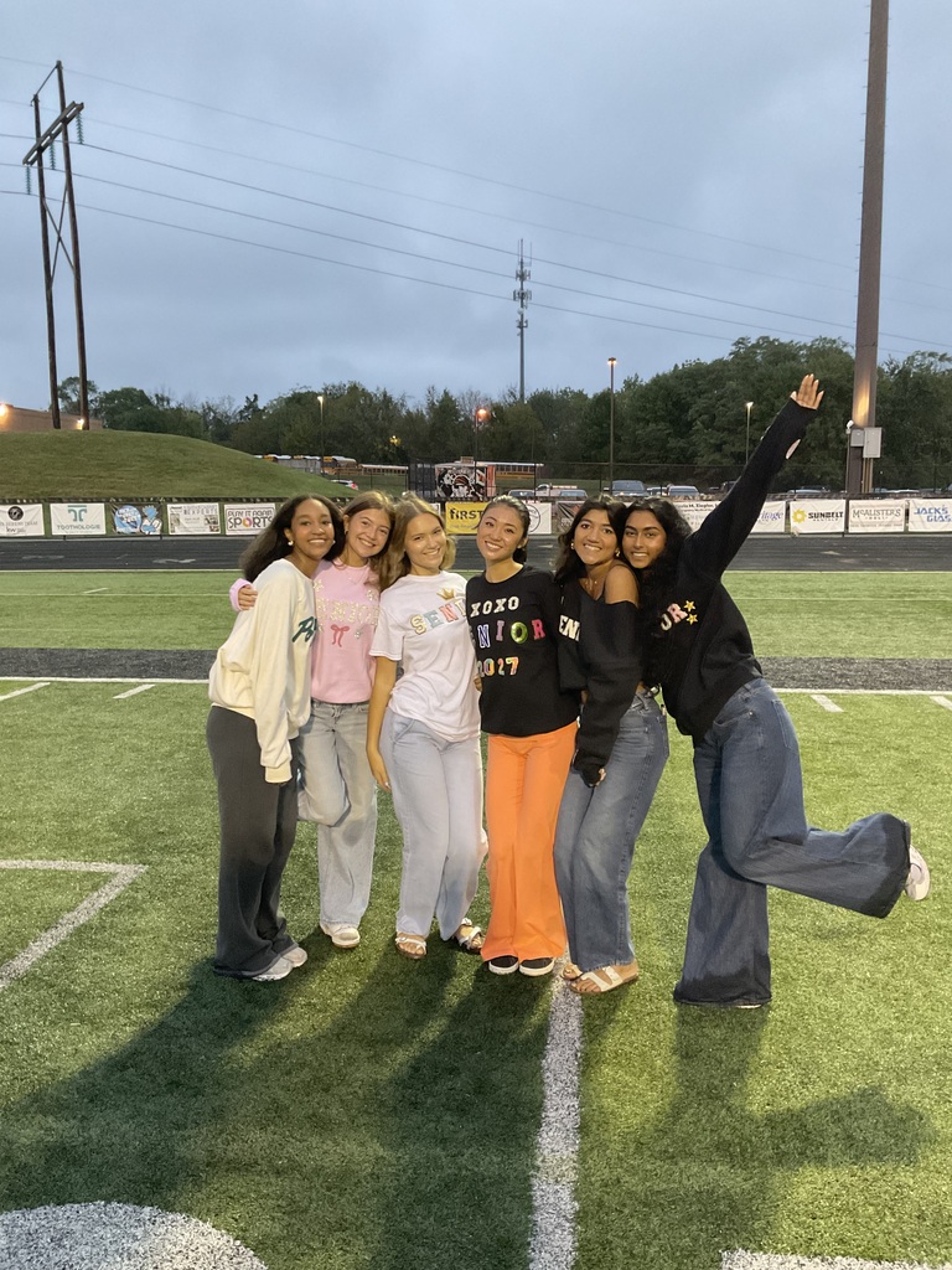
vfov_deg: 61.7
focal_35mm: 29
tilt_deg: -7.8
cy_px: 635
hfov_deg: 48.2
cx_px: 476
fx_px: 1063
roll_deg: -1.6
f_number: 1.8
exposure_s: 1/60
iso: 250
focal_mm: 3
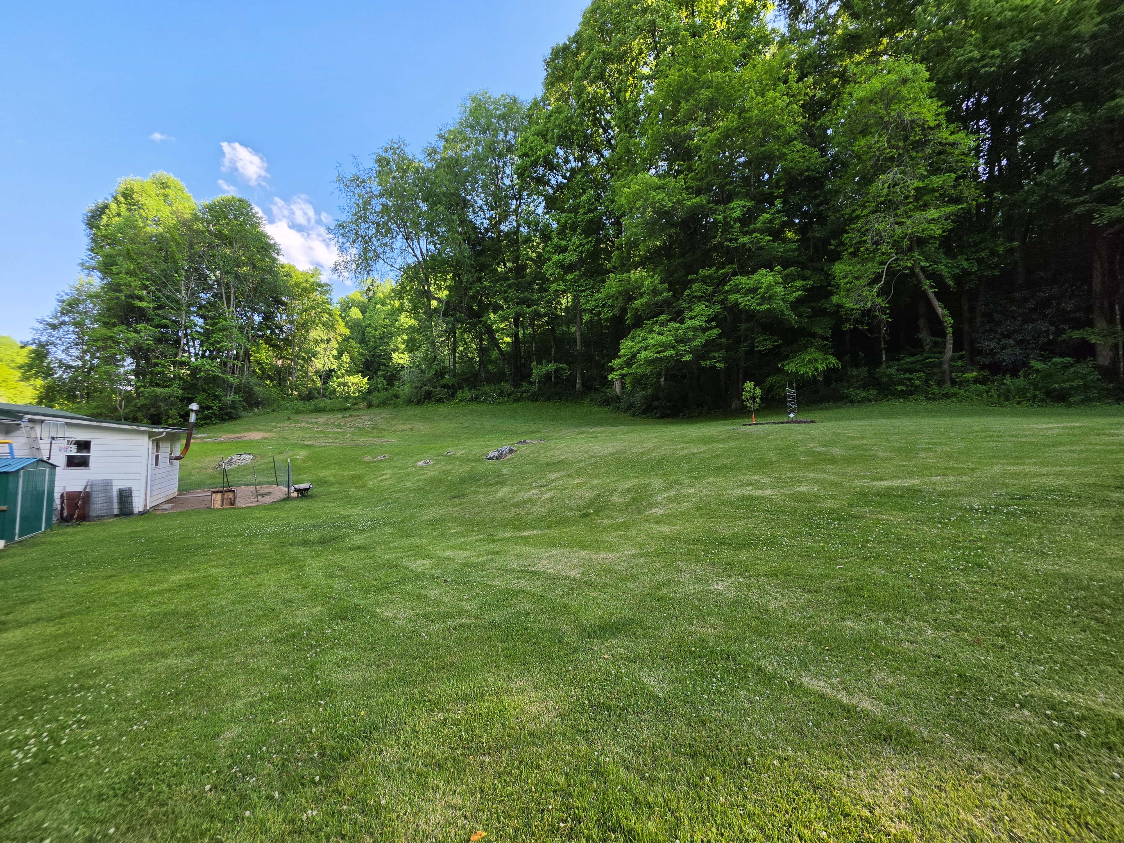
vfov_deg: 89.9
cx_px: 562
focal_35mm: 13
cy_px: 422
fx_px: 422
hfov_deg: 106.2
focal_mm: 2.2
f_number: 1.9
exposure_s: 1/493
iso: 32
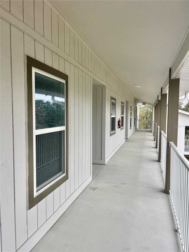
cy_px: 126
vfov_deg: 67.3
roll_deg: +0.8
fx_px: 189
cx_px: 94
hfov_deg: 53.1
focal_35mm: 26
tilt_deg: -4.2
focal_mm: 5.1
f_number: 1.6
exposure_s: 1/473
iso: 50
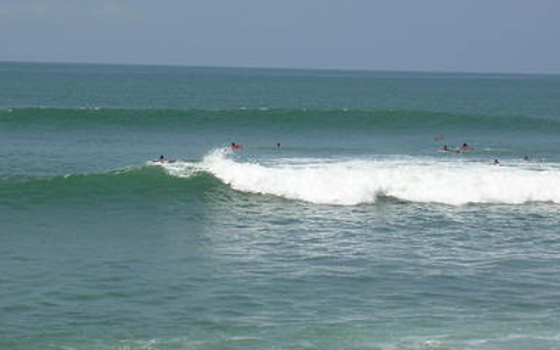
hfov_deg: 12.8
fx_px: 2504
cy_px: 164
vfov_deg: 8.0
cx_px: 309
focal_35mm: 164
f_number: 8
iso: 50
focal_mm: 18.9
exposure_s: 1/273
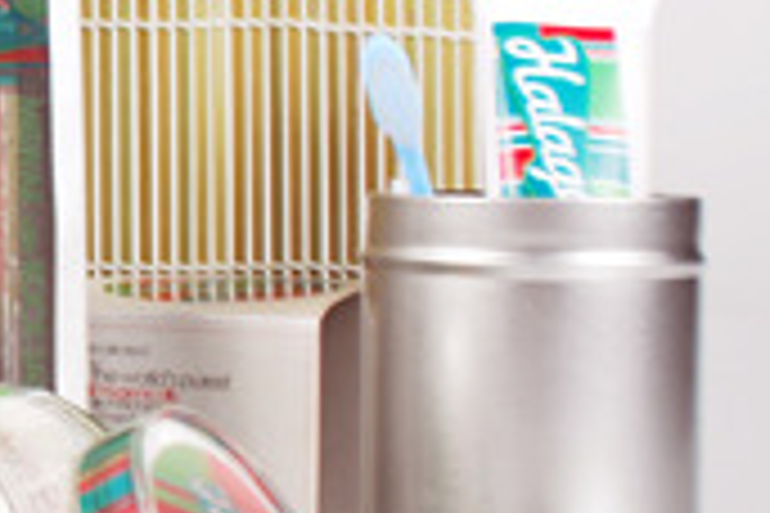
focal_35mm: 116
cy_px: 184
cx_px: -315
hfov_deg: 16.4
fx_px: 2481
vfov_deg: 11.8
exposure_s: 1/160
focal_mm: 22
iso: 100
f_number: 5.6
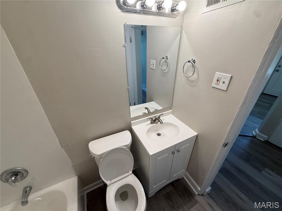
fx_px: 114
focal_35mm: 14
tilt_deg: -27.1
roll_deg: +1.3
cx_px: 141
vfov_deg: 85.7
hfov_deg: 102.1
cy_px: 106
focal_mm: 2.22
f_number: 2.2
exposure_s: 1/120
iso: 80
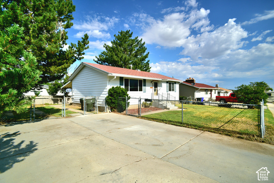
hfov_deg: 93.3
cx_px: 137
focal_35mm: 17
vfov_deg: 70.5
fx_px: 129
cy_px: 92
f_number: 7.1
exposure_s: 1/10000
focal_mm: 17
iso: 400
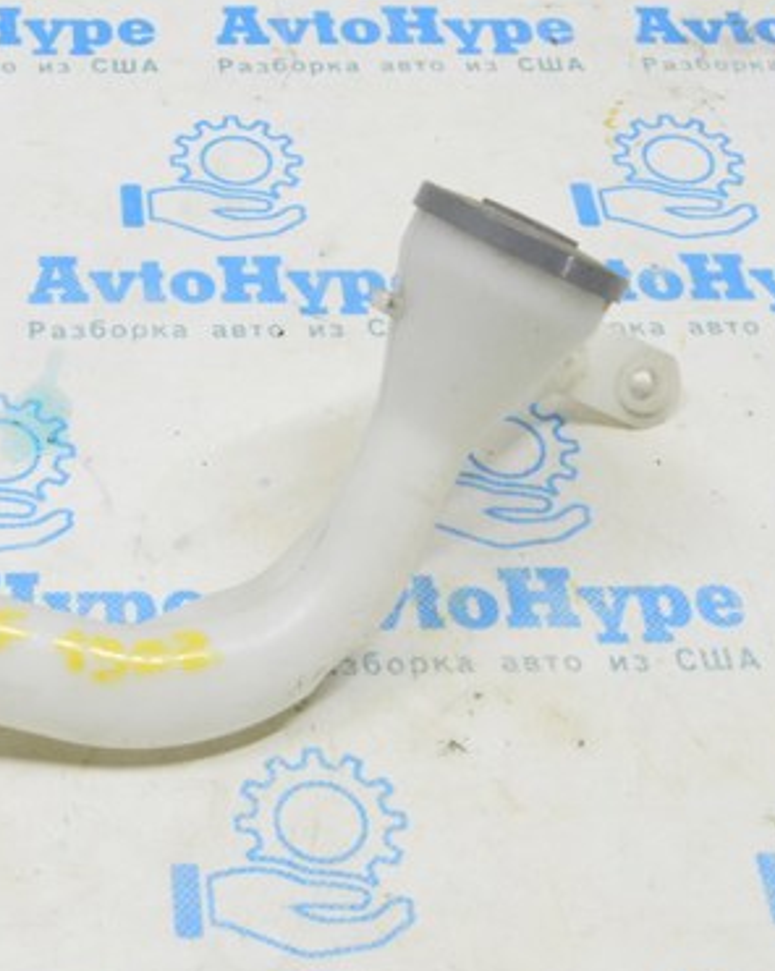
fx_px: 1953
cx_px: 58
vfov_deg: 27.9
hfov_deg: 21.9
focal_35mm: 68
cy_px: 457
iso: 6400
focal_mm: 28
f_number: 20
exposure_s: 1/20
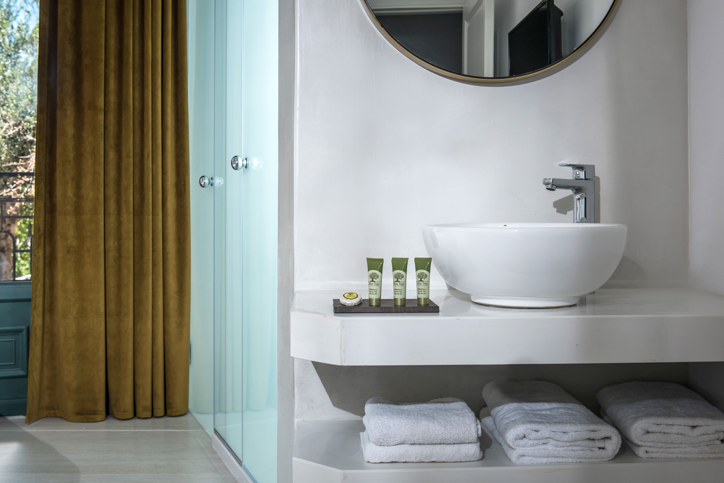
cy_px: 242
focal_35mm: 44
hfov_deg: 44.5
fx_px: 885
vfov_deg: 30.5
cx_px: 362
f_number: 7.1
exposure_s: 1/160
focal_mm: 44
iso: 200
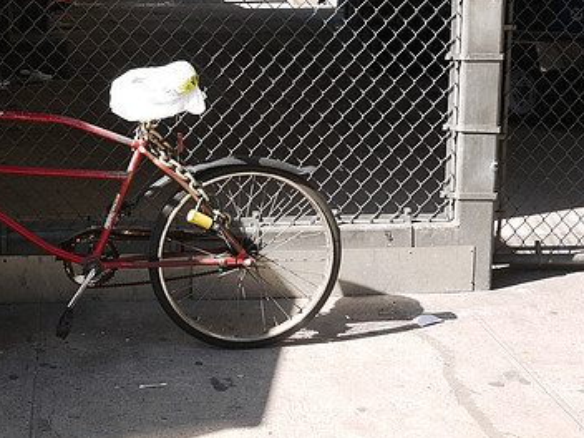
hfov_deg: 29.1
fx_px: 1113
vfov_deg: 22.0
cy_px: 92
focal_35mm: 66
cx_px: 181
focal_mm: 20
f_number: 5.6
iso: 100
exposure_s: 1/125
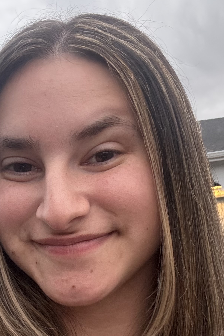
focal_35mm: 54
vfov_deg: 36.2
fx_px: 504
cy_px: 241
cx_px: 117
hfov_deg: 25.1
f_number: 1.9
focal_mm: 2.69
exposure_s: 1/36
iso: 400
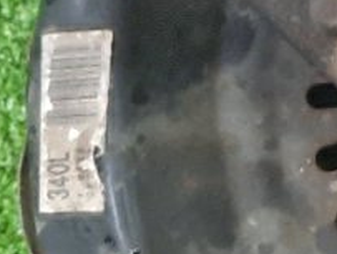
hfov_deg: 10.4
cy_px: -50
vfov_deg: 8.3
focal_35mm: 177
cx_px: 619
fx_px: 1726
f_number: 2
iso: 371
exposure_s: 1/33
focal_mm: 4.6
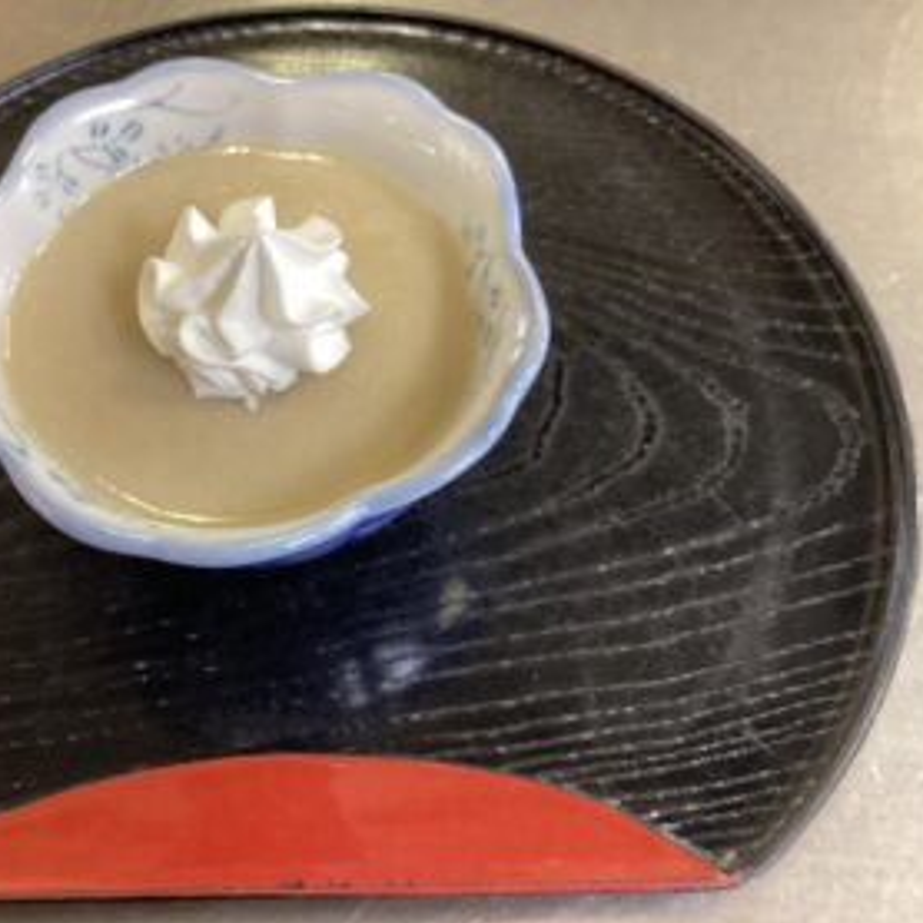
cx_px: 314
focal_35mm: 37
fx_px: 1116
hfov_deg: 44.3
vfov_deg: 44.9
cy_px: 463
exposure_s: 1/40
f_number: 2.4
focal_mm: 3.3
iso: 320
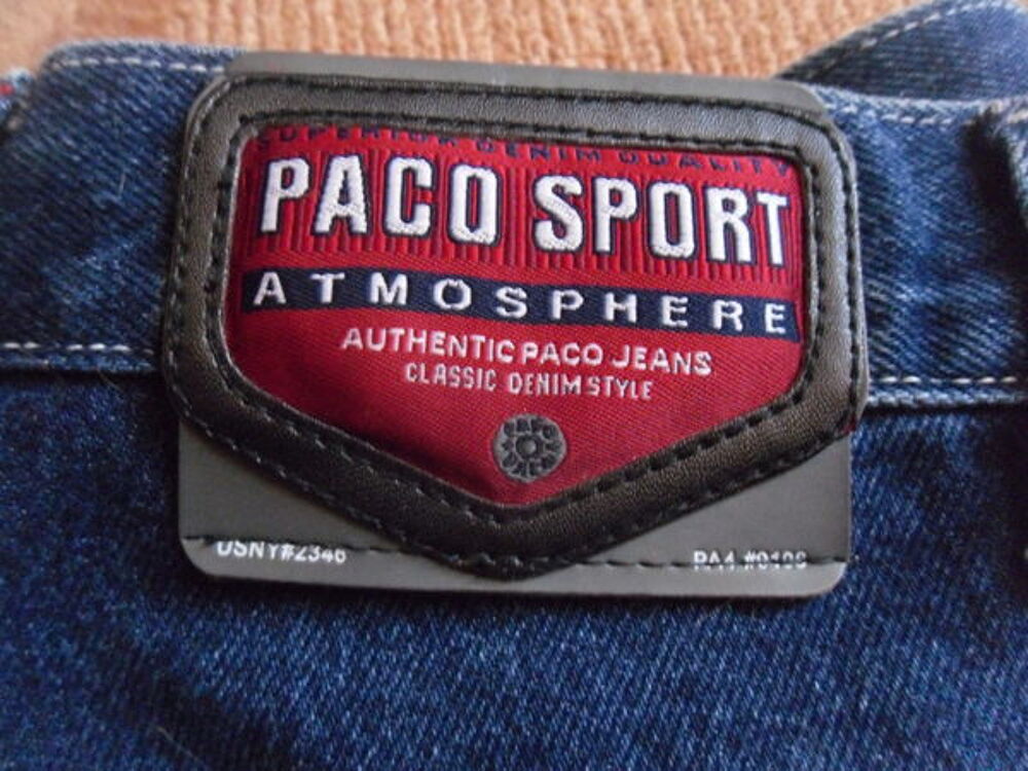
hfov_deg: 52.6
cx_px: 514
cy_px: 386
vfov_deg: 40.7
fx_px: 1039
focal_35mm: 35
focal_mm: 6.3
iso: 800
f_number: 3.5
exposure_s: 1/8
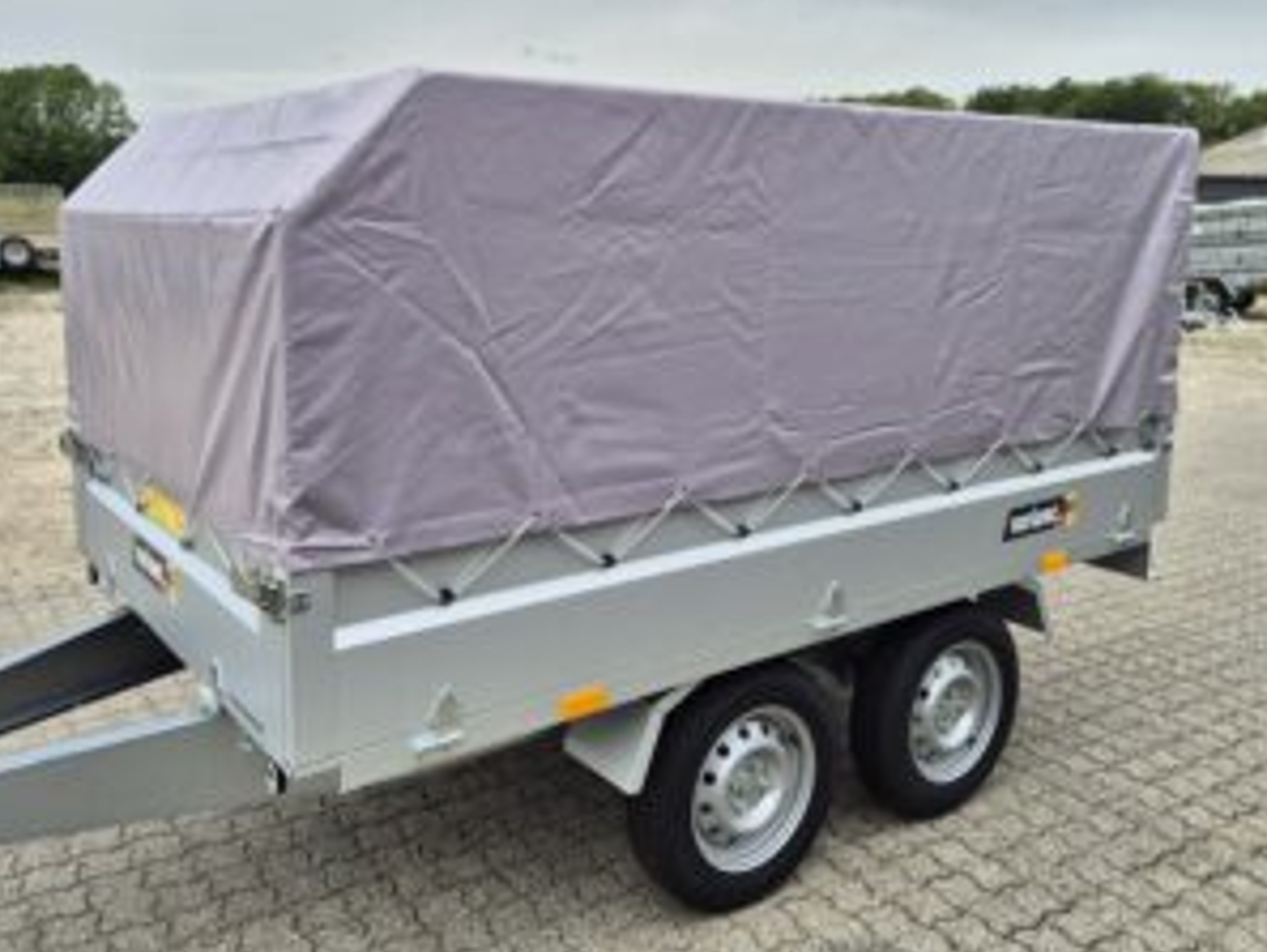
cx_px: 627
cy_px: 367
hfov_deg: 58.3
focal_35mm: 31
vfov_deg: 45.2
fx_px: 1135
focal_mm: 5.4
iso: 25
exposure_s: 1/441
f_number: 1.8
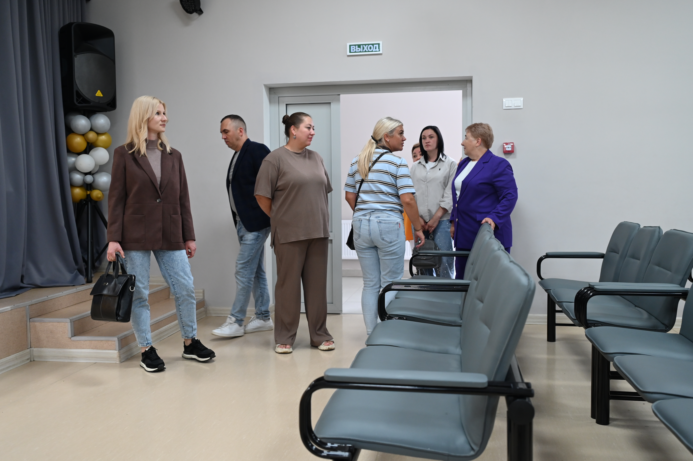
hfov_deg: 57.3
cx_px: 346
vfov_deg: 39.9
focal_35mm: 33
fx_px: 635
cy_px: 230
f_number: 4
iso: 1600
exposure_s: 1/125
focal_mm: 33
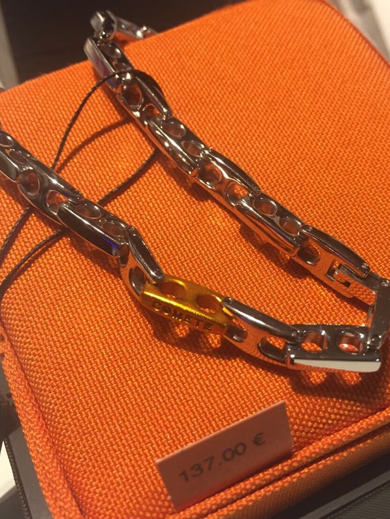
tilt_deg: -43.0
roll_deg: +1.4
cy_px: 289
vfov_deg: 52.5
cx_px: 212
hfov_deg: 40.7
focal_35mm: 35
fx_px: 525
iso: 160
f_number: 2.2
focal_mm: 4.15
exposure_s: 1/33
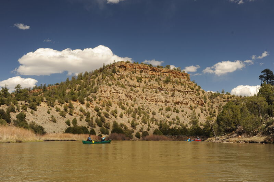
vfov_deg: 37.8
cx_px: 137
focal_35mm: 35
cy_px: 91
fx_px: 266
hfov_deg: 54.5
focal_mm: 35
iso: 200
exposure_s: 1/250
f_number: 10
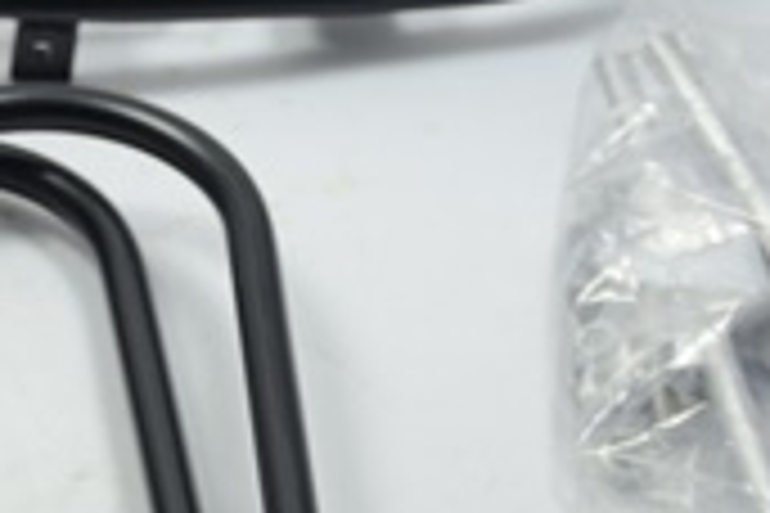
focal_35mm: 180
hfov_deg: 11.2
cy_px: 338
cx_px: -162
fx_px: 3850
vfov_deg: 7.6
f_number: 5.6
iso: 100
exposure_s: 1/40
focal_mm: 34
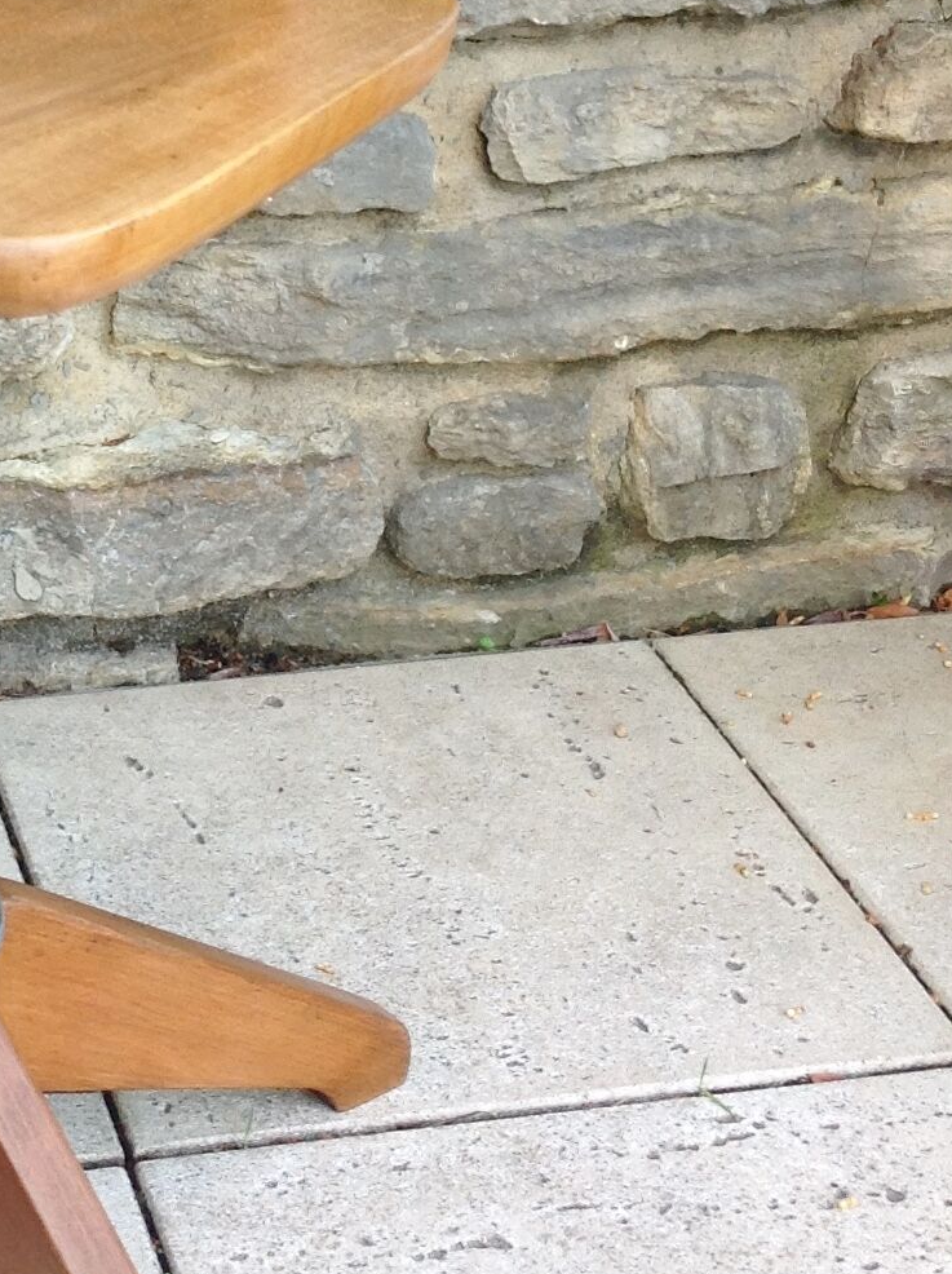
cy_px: 156
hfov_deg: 15.7
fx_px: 3381
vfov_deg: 20.9
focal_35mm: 92
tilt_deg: -19.9
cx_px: -17
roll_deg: +1.5
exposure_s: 1/120
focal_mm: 4.28
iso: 50
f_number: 2.4
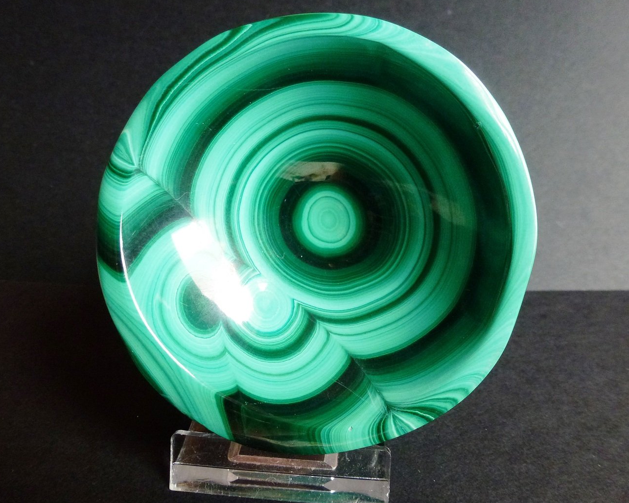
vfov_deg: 54.9
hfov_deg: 66.0
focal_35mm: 26
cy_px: 249
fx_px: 484
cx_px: 305
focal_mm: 4.3
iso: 320
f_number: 3.3
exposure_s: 1/60
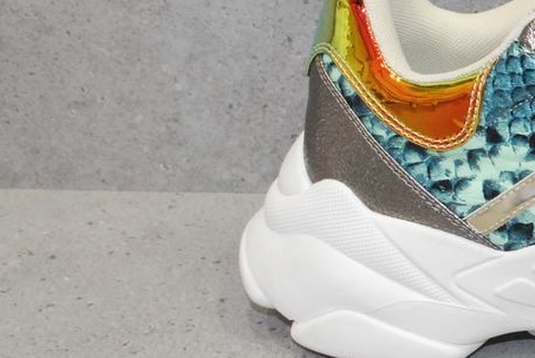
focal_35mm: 95
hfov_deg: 20.3
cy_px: 125
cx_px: 608
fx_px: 1413
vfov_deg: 14.4
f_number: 10
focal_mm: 24
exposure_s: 1/200
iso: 1600
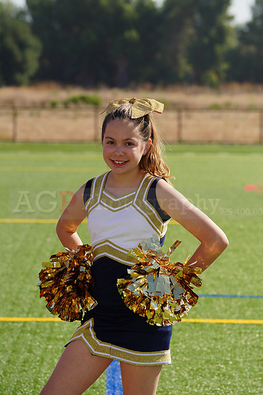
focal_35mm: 200
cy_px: 198
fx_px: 2194
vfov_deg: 10.3
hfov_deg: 6.9
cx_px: 132
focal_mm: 200
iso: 100
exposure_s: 1/250
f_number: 9
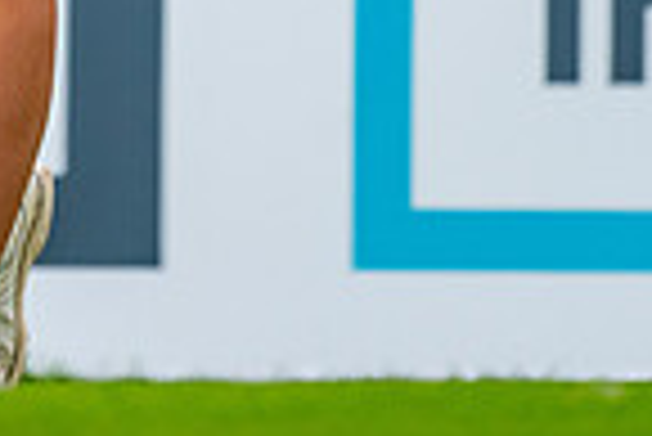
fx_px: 24275
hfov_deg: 1.5
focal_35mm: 1339
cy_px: -515
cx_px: -326
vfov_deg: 1.0
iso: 400
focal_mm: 300
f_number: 4.5
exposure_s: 1/3200
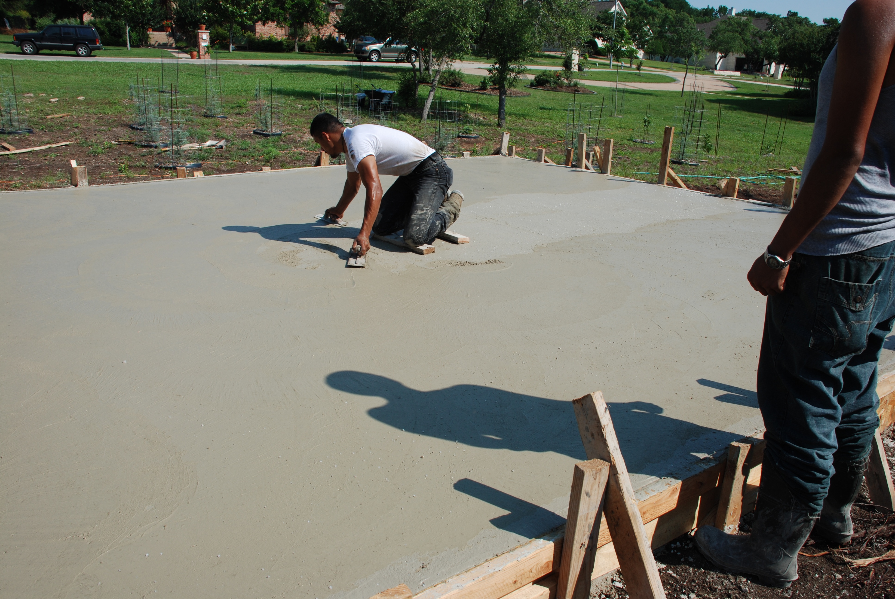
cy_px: 300
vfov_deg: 43.7
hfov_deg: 61.9
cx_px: 448
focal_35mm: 30
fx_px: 747
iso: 100
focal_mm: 20
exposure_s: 1/250
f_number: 8
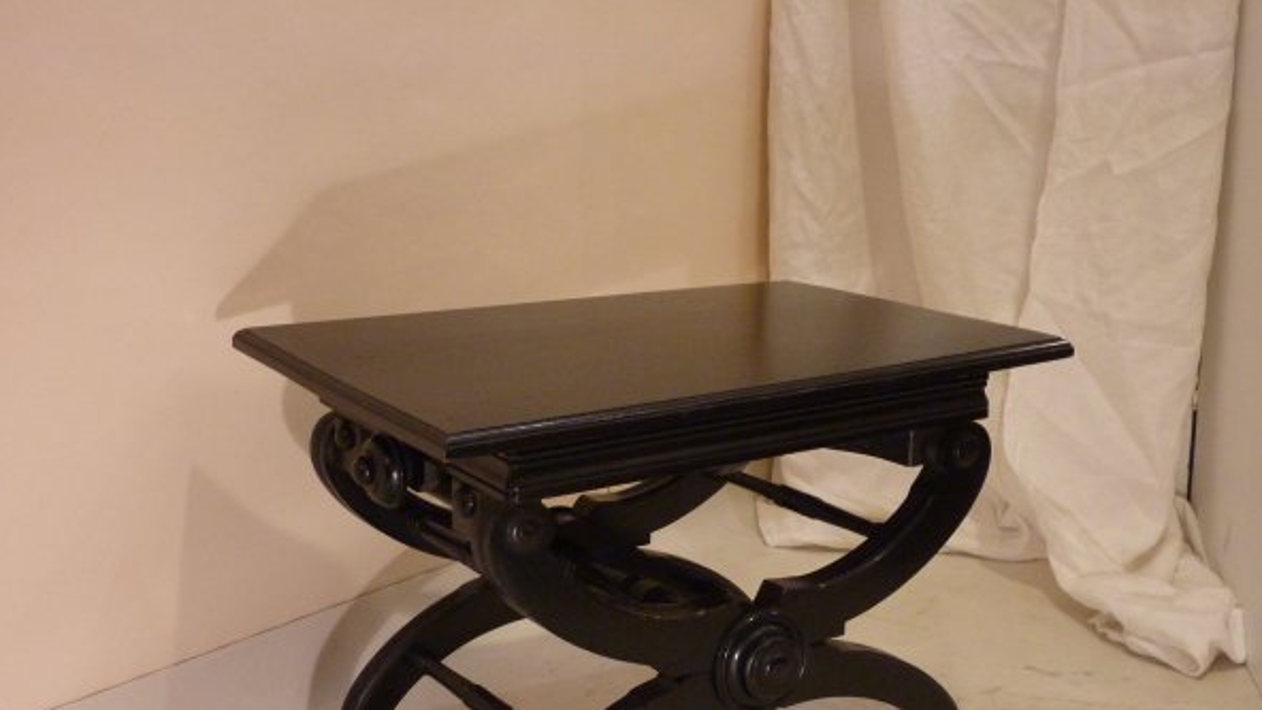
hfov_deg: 39.2
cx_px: 635
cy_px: 461
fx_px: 1774
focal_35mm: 53
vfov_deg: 22.6
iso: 400
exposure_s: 1/20
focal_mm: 7.9
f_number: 3.8
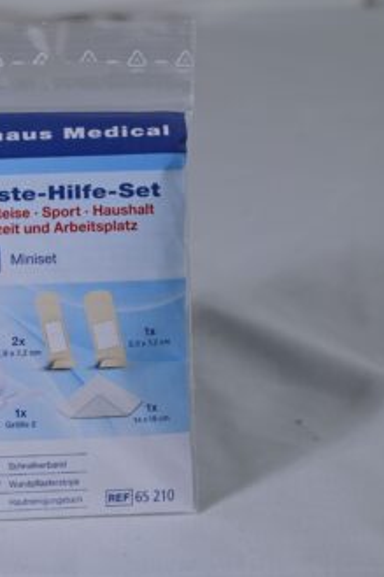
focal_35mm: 114
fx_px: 1826
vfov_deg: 18.0
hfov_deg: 11.9
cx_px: 4
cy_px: 288
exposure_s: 1/160
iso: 640
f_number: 10
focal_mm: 75
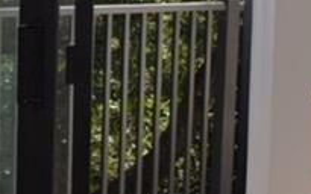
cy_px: 30
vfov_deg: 7.8
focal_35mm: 168
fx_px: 1424
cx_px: -12
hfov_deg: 12.3
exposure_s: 1/200
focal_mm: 22
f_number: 8
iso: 100
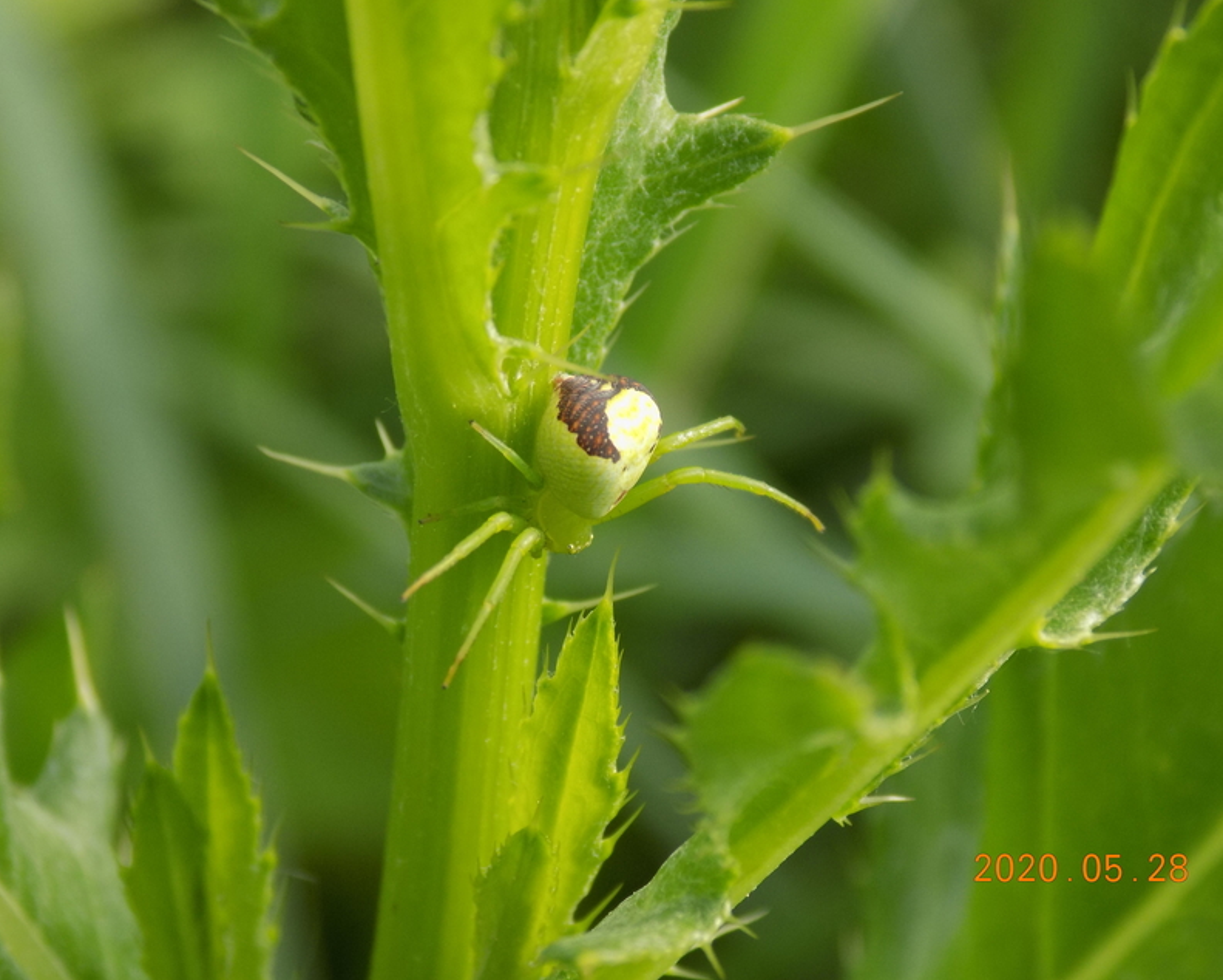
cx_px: 597
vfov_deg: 12.4
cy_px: 488
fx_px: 4489
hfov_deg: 15.5
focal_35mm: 124
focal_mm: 20.9
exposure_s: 1/125
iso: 80
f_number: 4.8
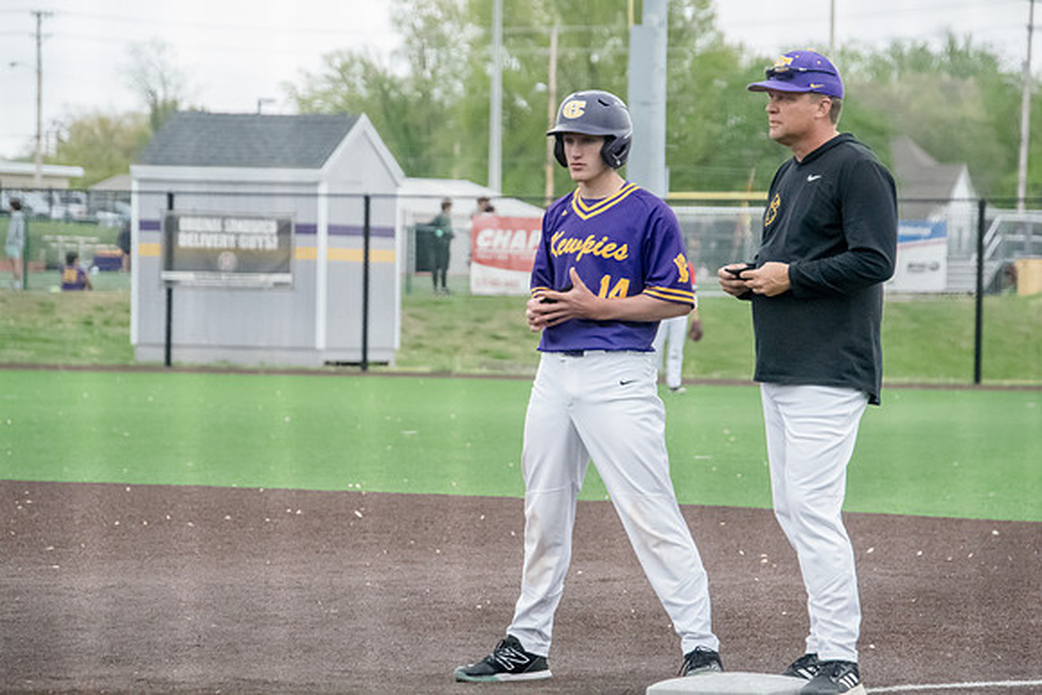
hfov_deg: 8.9
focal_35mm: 232
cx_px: 521
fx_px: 6731
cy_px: 348
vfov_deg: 5.9
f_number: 5.6
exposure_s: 1/1600
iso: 5000
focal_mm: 155
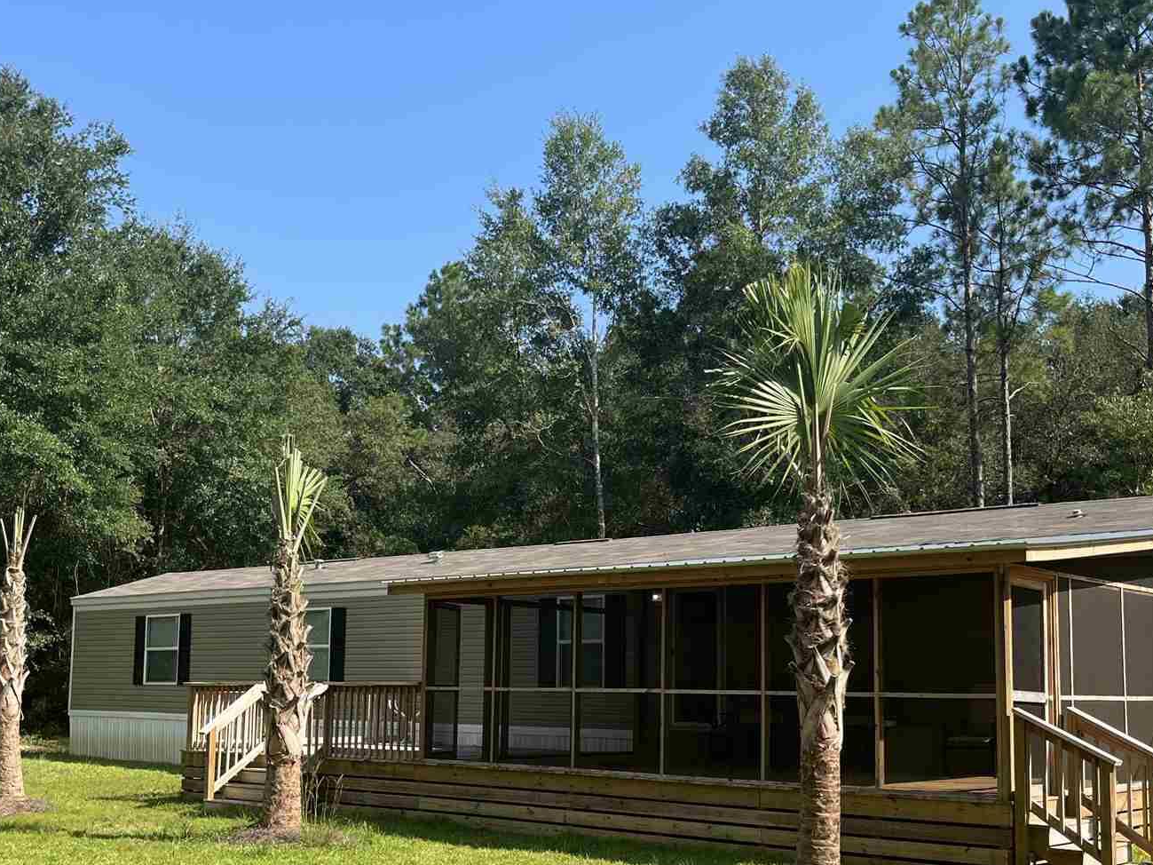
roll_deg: -1.3
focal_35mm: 41
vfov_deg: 35.0
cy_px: 538
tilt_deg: +5.4
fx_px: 1366
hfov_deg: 45.8
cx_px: 570
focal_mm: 5.1
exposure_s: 1/2024
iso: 50
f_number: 1.6
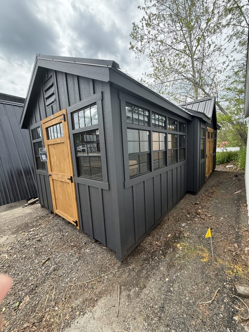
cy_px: 166
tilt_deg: -6.8
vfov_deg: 102.1
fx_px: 134
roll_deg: +3.0
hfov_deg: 85.7
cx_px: 124
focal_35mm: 14
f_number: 2.2
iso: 64
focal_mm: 2.22
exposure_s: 1/701
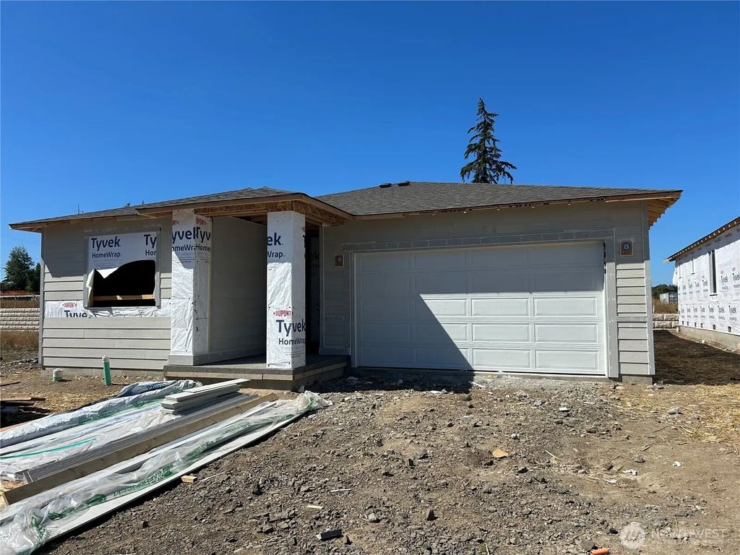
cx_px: 370
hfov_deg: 67.3
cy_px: 278
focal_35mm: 26
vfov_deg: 53.1
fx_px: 556
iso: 50
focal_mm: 5.7
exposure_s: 1/5882
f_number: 1.5
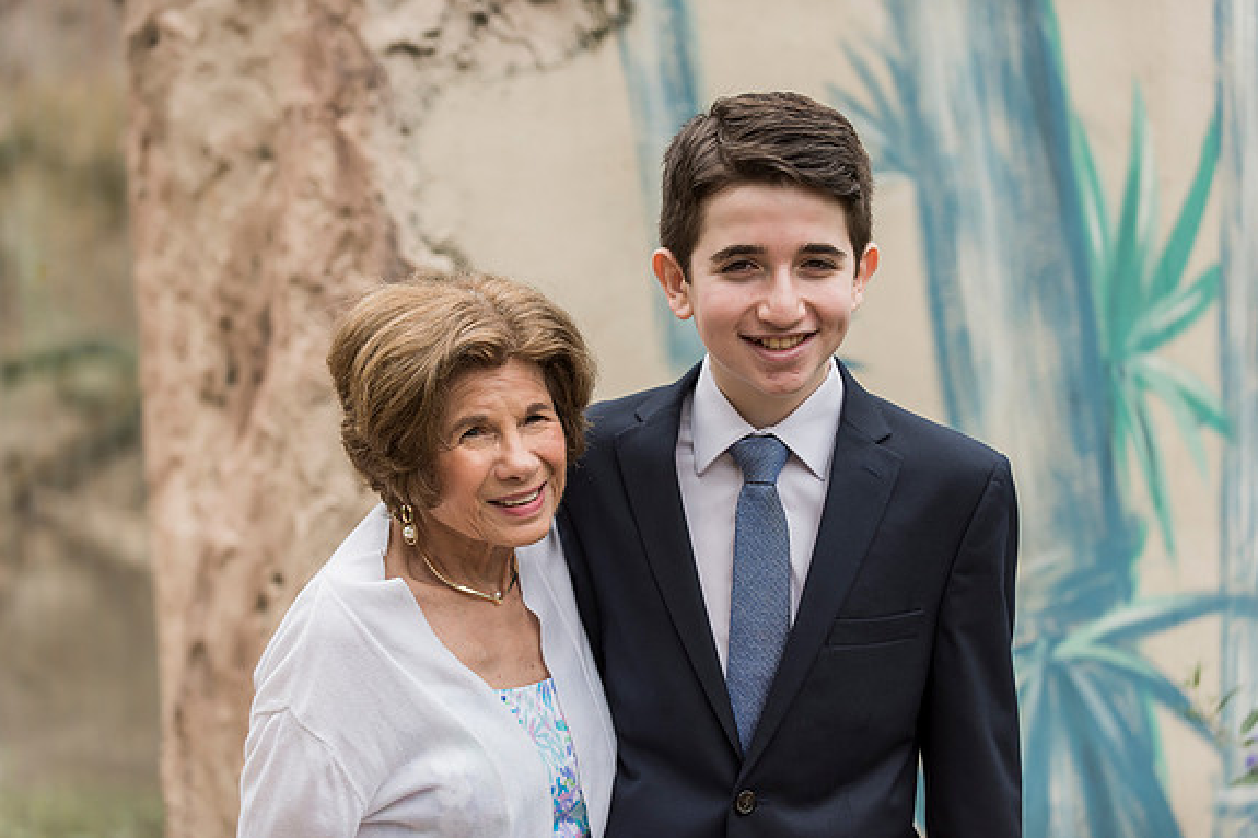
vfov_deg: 12.9
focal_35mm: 106
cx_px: 628
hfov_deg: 19.3
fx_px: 3703
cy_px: 419
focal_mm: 105
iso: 400
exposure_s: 1/1600
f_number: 3.2
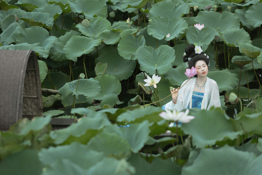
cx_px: 131
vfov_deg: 10.5
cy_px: 88
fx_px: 946
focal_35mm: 130
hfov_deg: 15.8
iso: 125
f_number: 2.8
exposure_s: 1/1250
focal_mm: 130
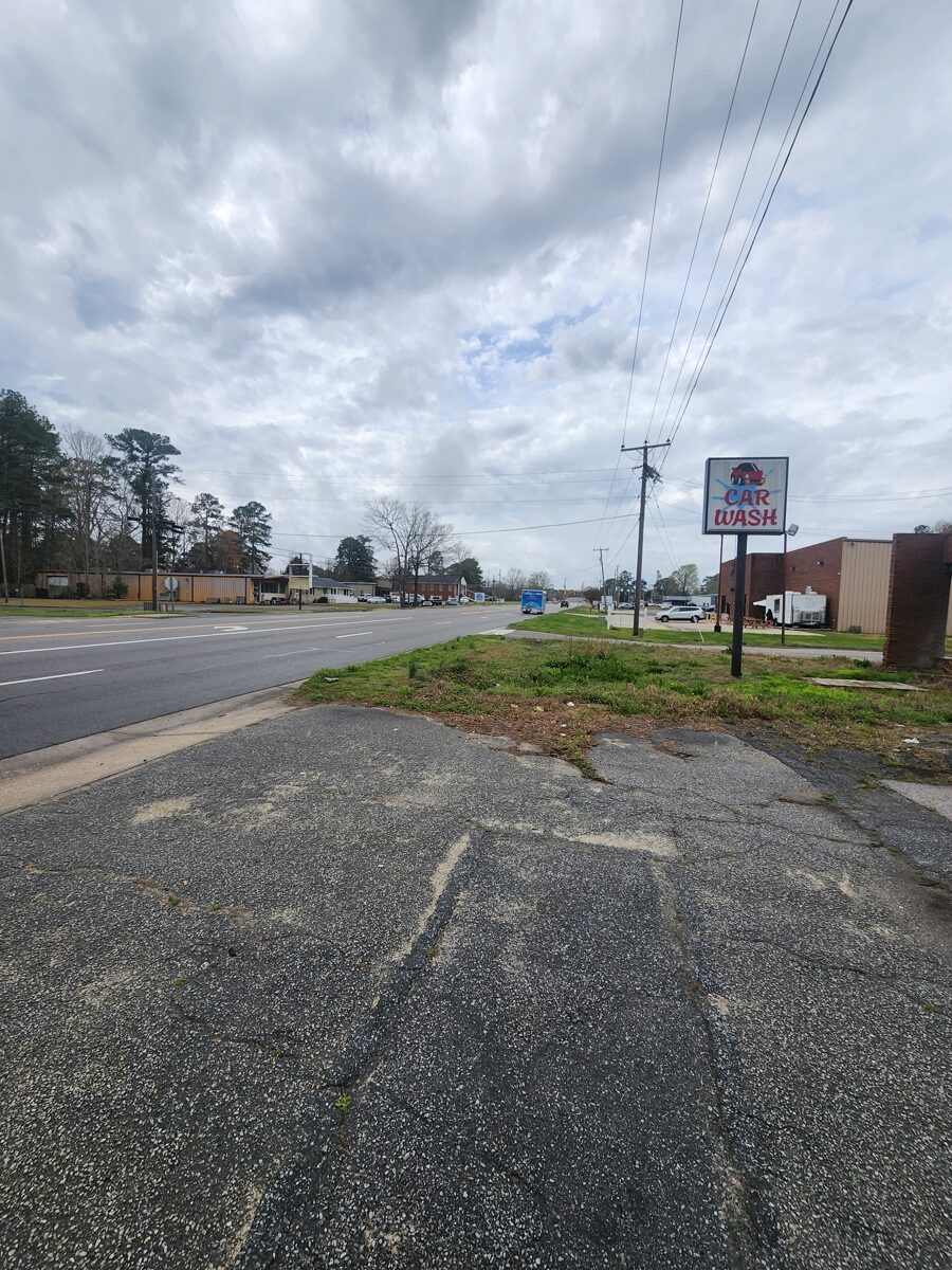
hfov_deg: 89.9
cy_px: 635
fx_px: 477
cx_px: 476
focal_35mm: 13
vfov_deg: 106.2
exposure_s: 1/2359
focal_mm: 2.2
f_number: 2.2
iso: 50
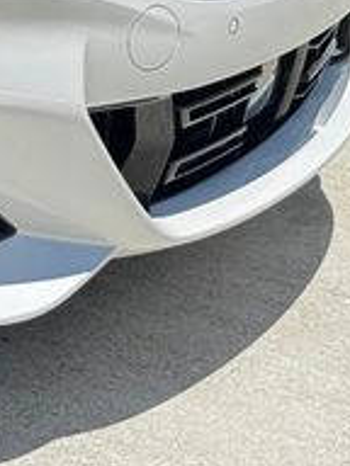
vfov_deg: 12.1
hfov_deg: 8.7
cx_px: -377
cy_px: -53
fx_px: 2157
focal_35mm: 160
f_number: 1.78
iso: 64
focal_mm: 6.76
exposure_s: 1/1395
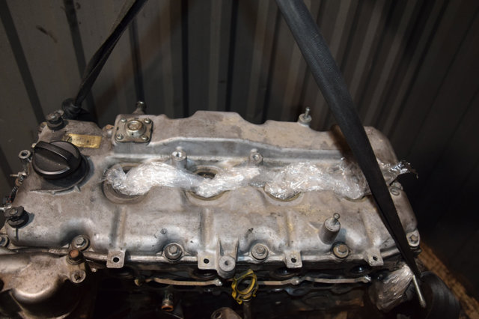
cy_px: 160
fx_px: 419
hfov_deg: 59.5
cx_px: 240
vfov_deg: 41.7
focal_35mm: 32
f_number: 5
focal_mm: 21
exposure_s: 1/100
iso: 800
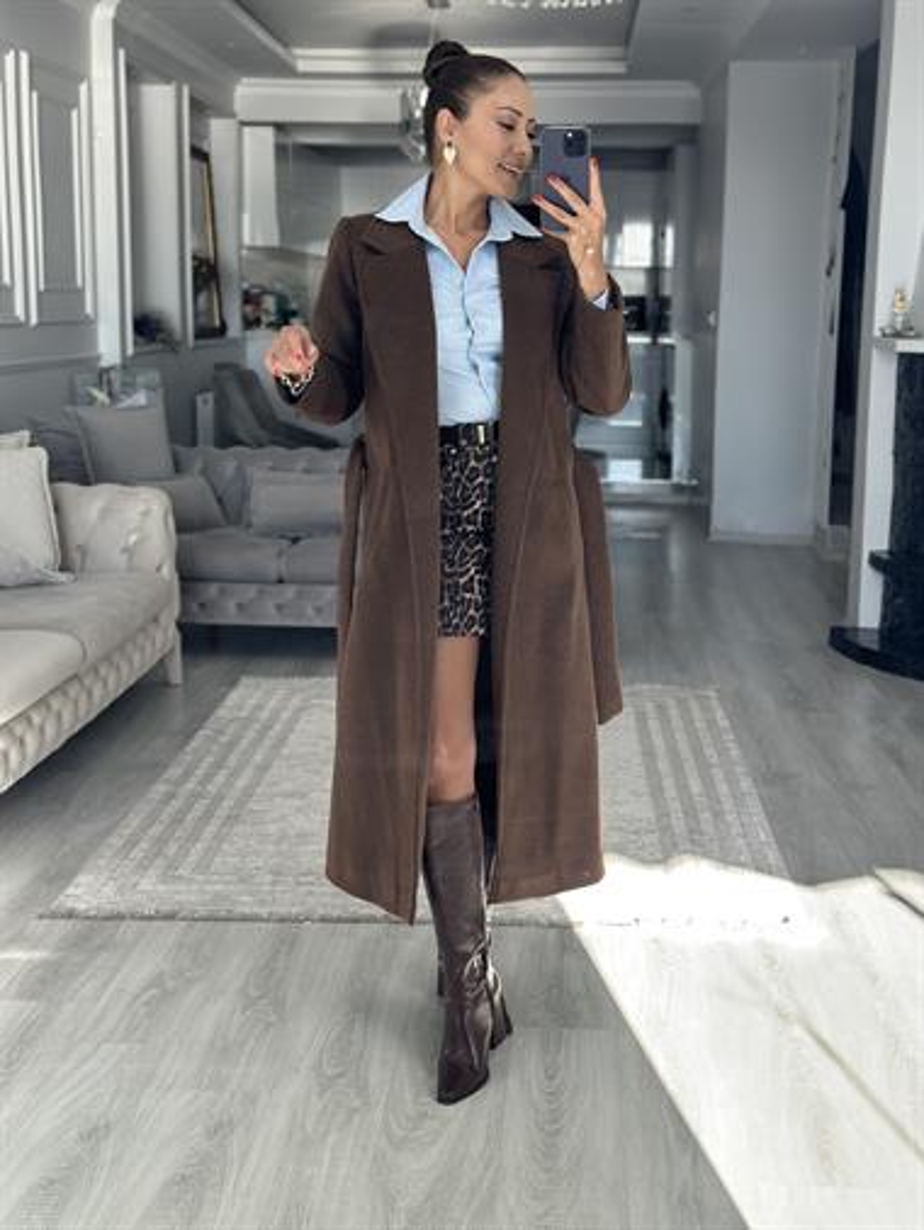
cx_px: 462
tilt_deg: -20.0
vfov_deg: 39.6
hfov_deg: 30.3
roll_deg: -0.2
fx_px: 1707
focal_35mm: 48
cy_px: 615
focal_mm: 6.86
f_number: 1.78
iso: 80
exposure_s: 1/260
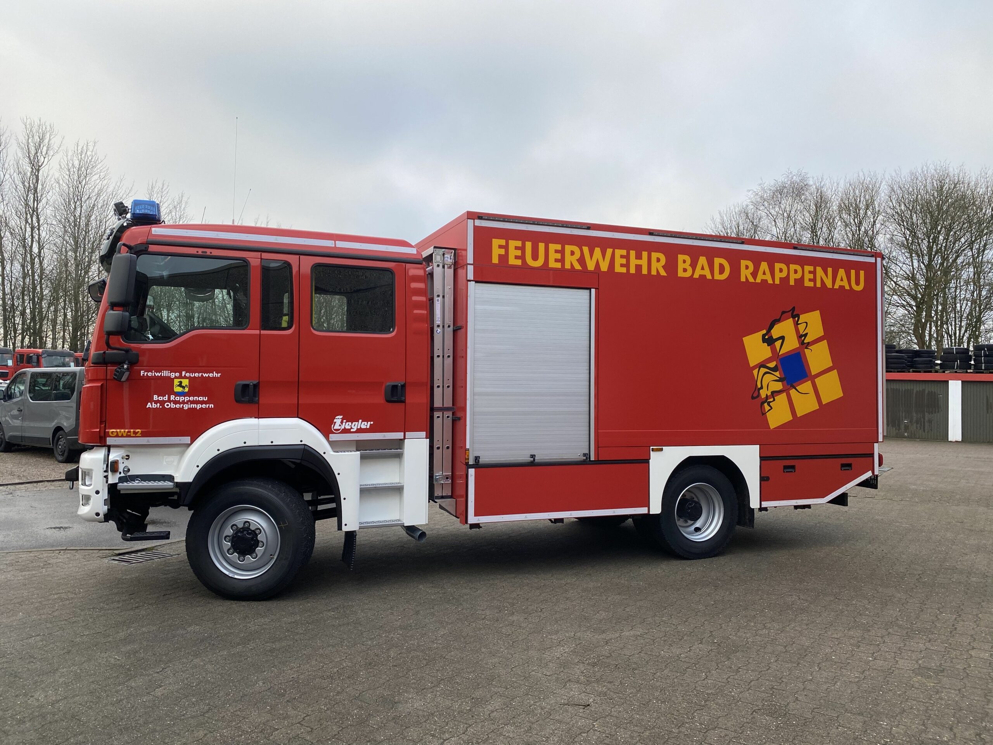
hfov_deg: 67.3
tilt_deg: +1.9
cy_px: 372
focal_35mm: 26
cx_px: 496
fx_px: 746
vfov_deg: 53.1
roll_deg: -0.4
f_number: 1.8
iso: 32
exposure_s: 1/364
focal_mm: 4.25
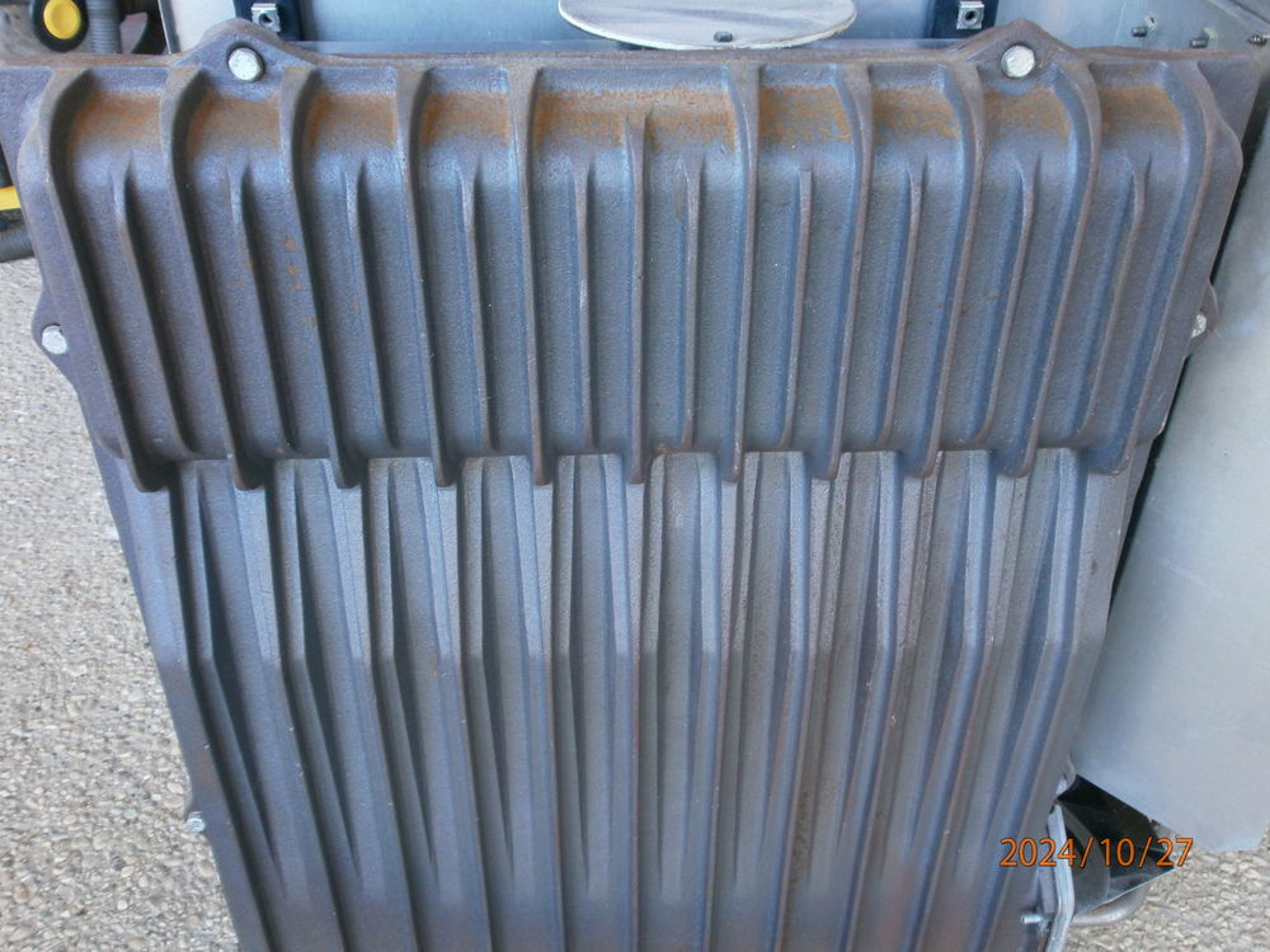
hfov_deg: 56.8
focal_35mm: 32
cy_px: 476
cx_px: 635
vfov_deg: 44.2
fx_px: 1174
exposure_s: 1/20
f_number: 3.1
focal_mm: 5.8
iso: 125
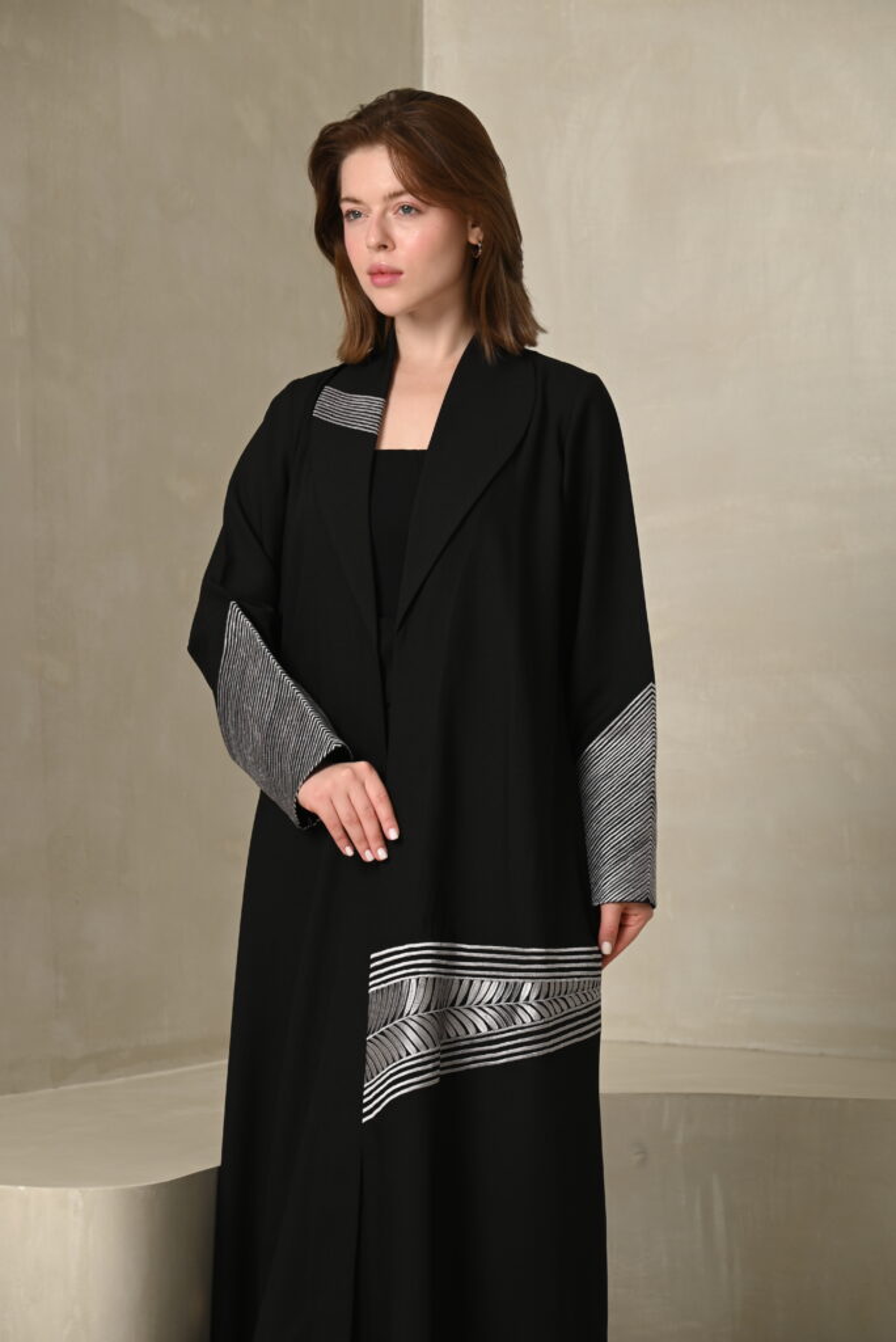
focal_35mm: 103
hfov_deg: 13.3
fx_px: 3840
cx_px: 448
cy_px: 671
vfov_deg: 19.8
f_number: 8
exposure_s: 1/125
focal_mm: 103
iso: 200
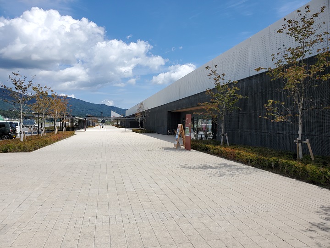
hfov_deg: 67.3
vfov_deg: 53.1
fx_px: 248
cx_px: 165
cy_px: 124
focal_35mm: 26
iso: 50
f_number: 2.4
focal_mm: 4.3
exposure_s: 1/2105
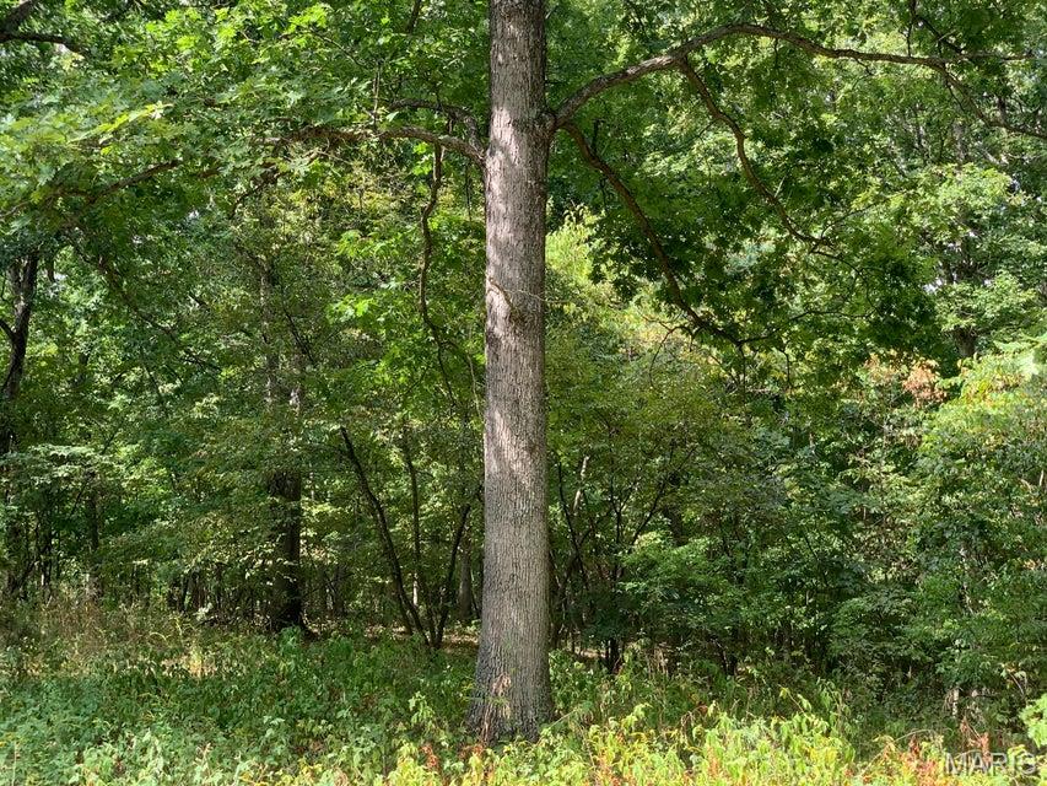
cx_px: 524
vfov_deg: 28.0
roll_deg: -3.4
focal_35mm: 52
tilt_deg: +5.1
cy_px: 393
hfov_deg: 36.8
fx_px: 1573
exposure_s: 1/122
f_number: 2.4
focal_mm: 6
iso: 40
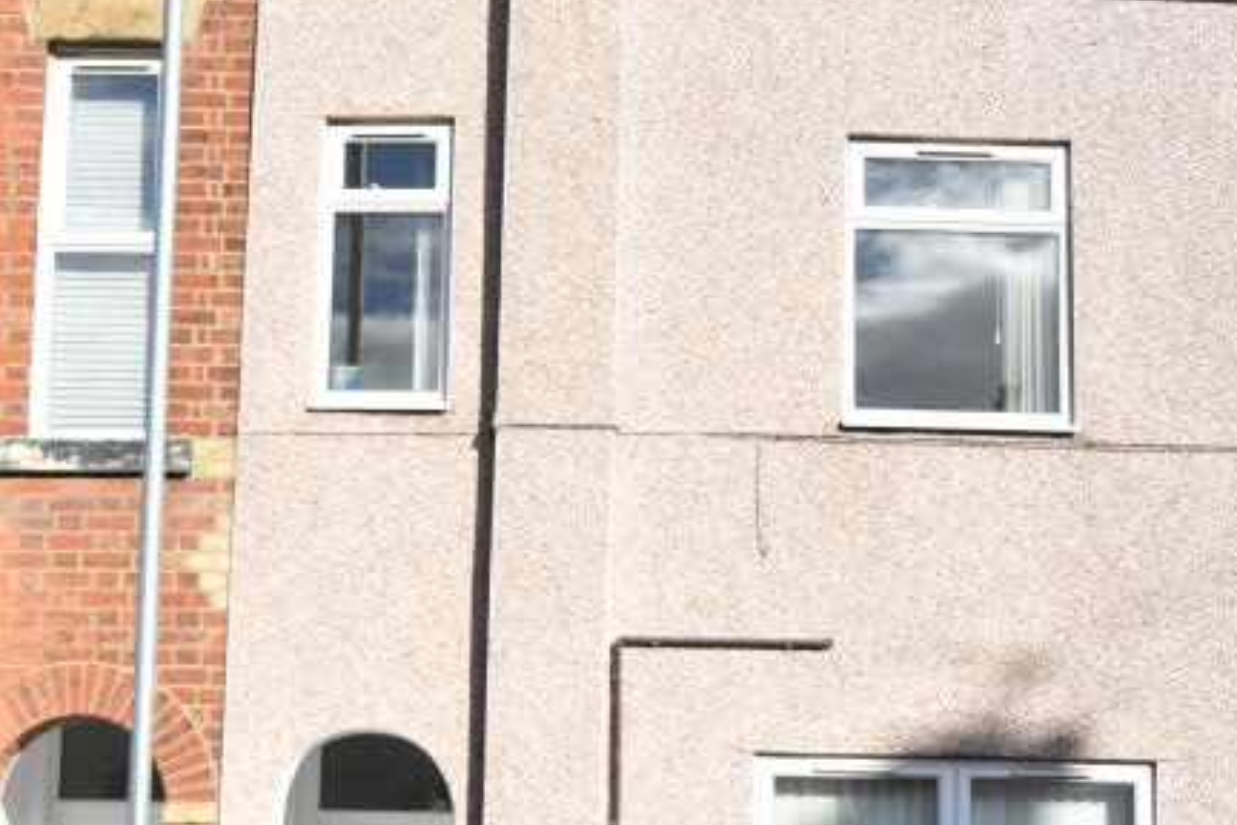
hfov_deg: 31.4
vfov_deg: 21.1
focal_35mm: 64
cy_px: 566
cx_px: 593
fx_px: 2199
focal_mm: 18
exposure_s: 1/800
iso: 100
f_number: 3.5
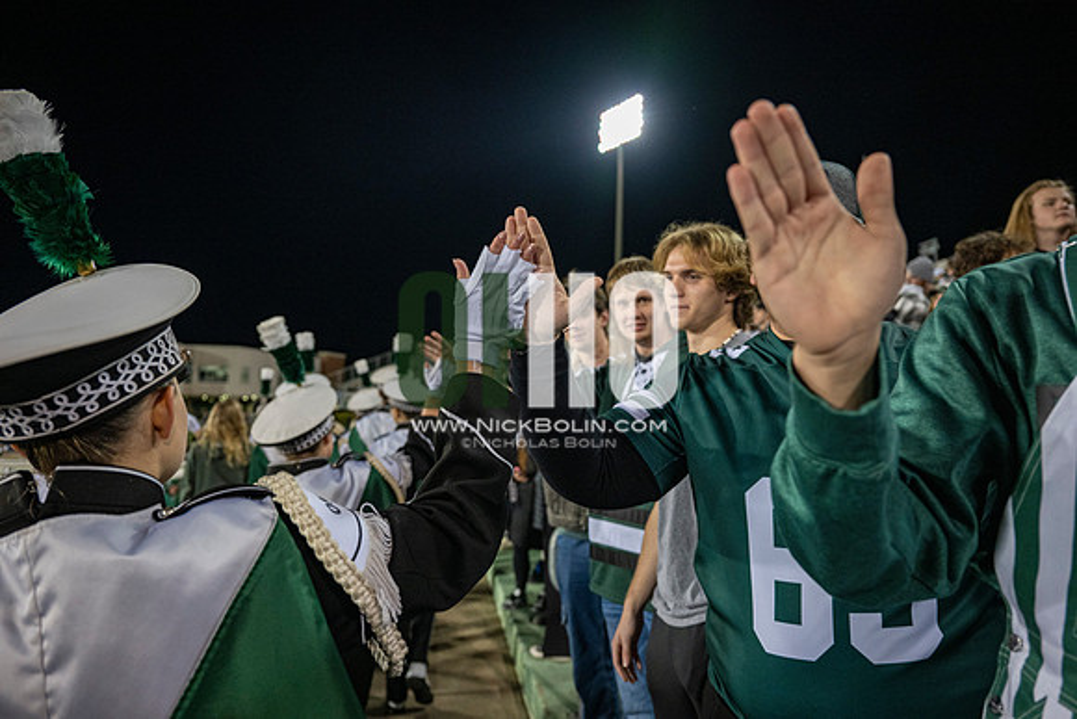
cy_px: 360
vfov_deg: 53.2
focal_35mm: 24
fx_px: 718
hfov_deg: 73.7
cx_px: 538
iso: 1250
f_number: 3.2
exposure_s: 1/500
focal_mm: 24
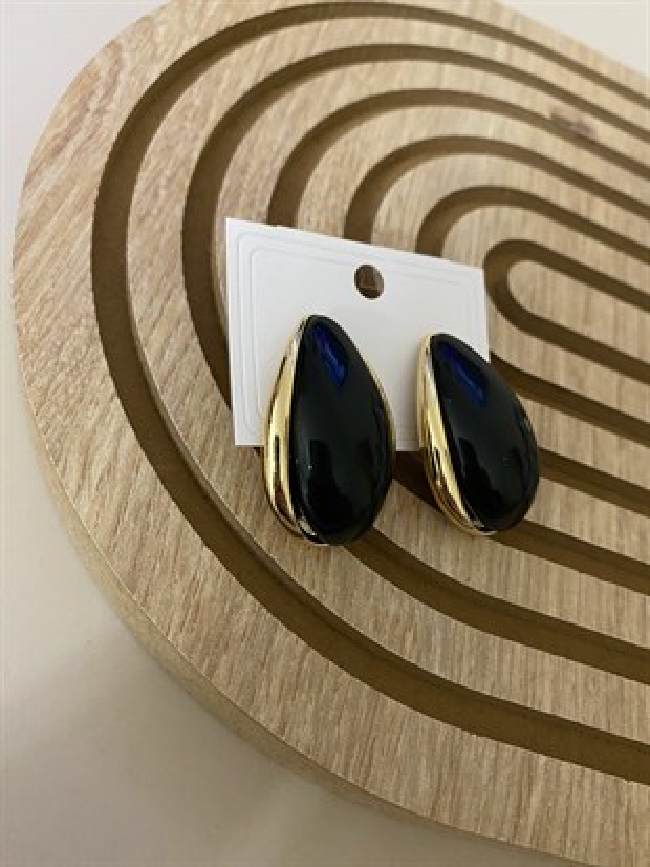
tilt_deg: -57.7
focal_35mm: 25
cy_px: 434
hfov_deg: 54.9
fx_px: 626
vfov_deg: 69.4
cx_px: 325
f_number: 1.8
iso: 500
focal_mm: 4.25
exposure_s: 1/25
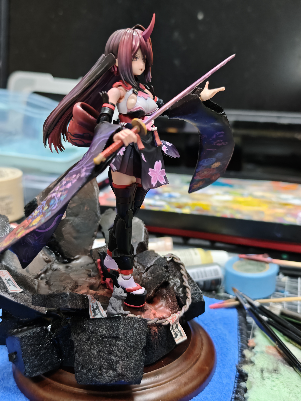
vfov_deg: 41.2
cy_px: 200
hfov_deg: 31.5
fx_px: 533
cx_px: 150
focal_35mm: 46
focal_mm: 8.72
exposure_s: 1/60
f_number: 1.63
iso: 250
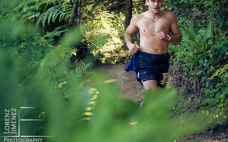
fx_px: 534
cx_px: 114
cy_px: 64
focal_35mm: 86
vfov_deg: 15.2
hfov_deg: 24.1
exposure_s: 1/1250
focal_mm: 40
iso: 5000
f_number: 2.8
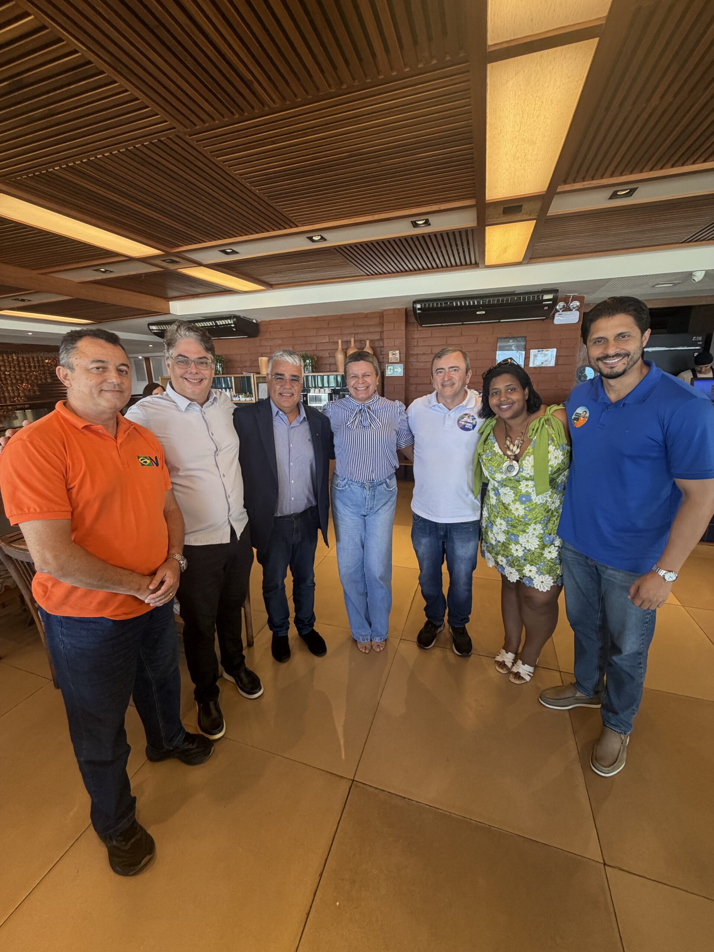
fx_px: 385
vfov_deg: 102.1
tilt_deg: -15.2
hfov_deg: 85.7
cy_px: 476
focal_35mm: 14
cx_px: 357
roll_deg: +1.5
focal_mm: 2.22
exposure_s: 1/60
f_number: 2.2
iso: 200
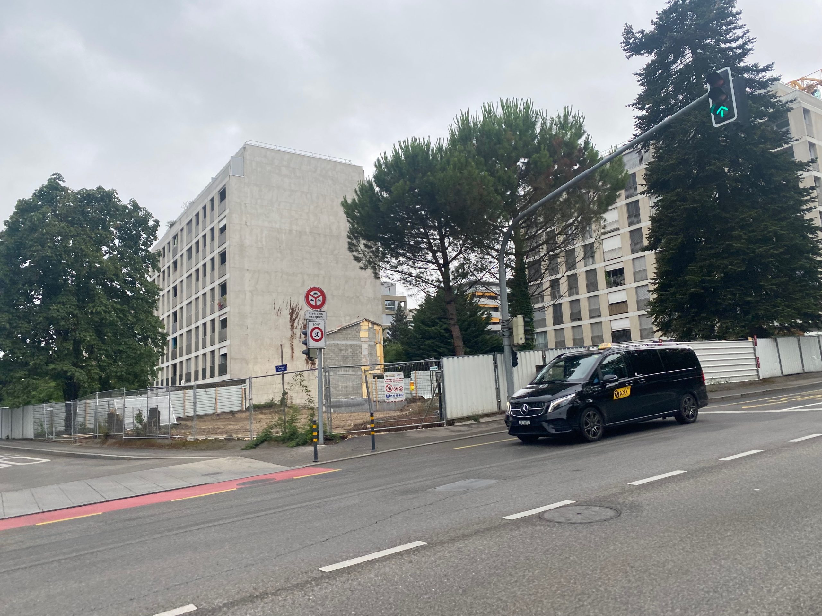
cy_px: 308
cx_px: 411
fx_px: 617
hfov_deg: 67.3
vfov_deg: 53.1
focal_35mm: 26
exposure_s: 1/519
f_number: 1.8
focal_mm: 4.25
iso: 32
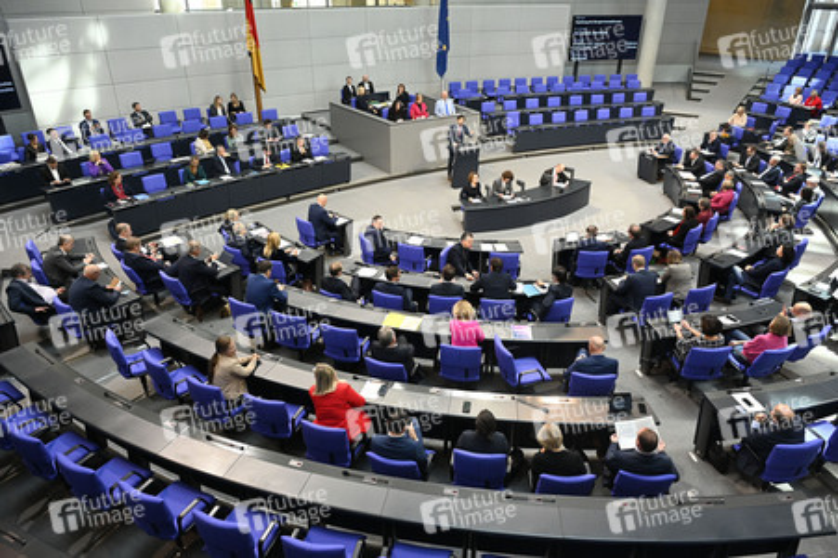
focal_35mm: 24
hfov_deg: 73.8
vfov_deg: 53.1
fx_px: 558
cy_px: 279
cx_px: 419
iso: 6400
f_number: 4
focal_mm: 24
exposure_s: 1/320
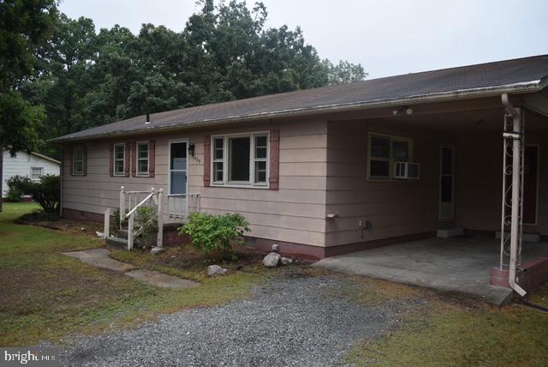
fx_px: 457
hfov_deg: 61.9
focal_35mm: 30
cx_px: 274
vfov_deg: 43.7
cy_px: 184
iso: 100
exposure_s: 1/200
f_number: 5
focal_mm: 20
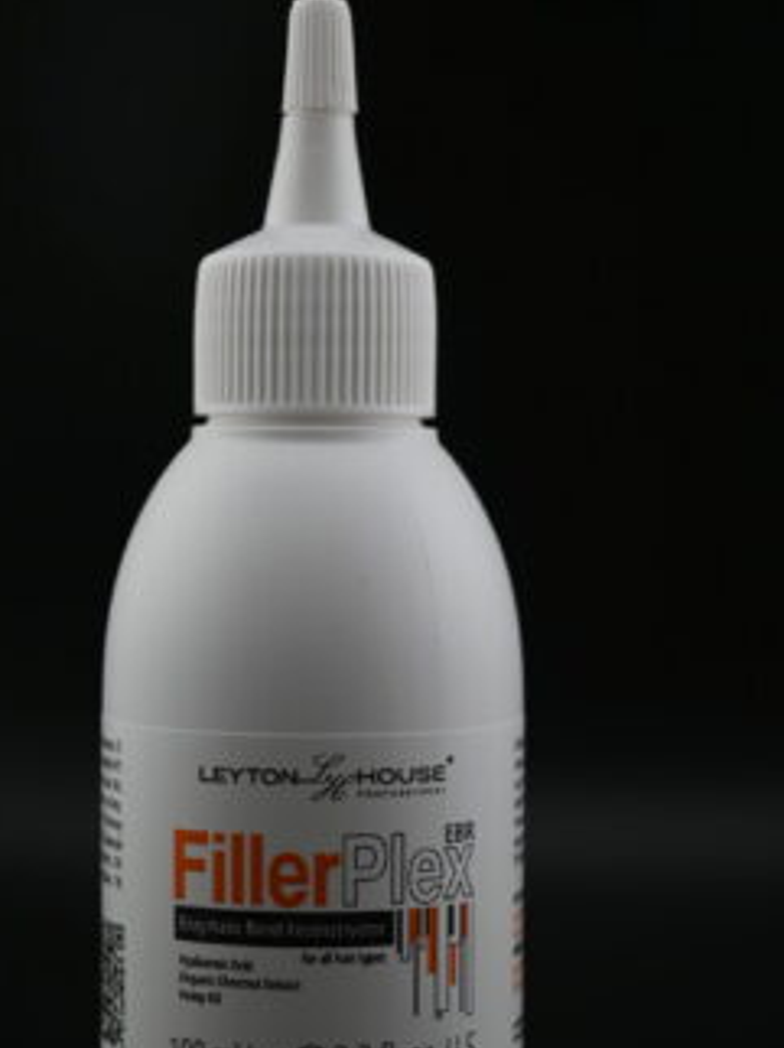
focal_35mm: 87
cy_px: 625
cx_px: 345
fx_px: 2621
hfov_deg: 17.0
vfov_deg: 22.6
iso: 100
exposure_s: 1/125
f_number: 6
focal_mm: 43
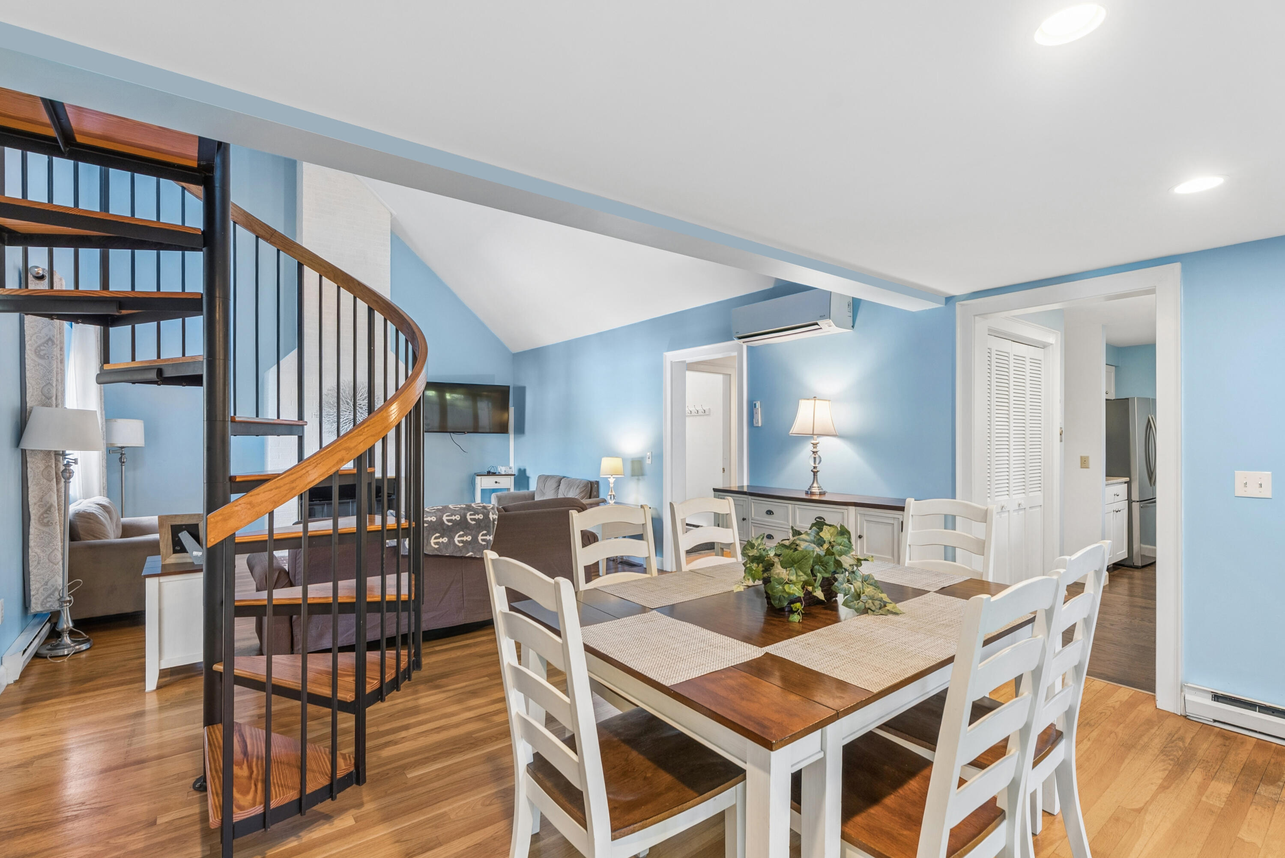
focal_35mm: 16
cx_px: 642
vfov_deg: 73.8
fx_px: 571
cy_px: 429
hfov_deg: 96.7
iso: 320
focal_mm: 16
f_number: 7.1
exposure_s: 1/6
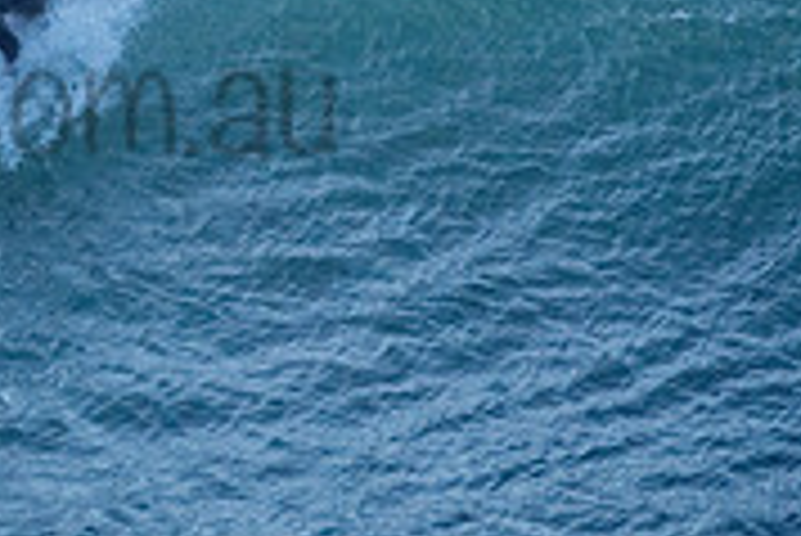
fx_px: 54533
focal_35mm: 2449
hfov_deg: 0.8
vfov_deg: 0.6
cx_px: -140
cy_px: 52
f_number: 5.6
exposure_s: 1/800
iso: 2000
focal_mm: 500
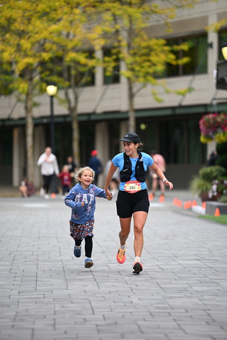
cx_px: 114
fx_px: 1890
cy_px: 170
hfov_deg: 6.9
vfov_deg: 10.3
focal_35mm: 200
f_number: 2.8
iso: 640
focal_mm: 200
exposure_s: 1/2000
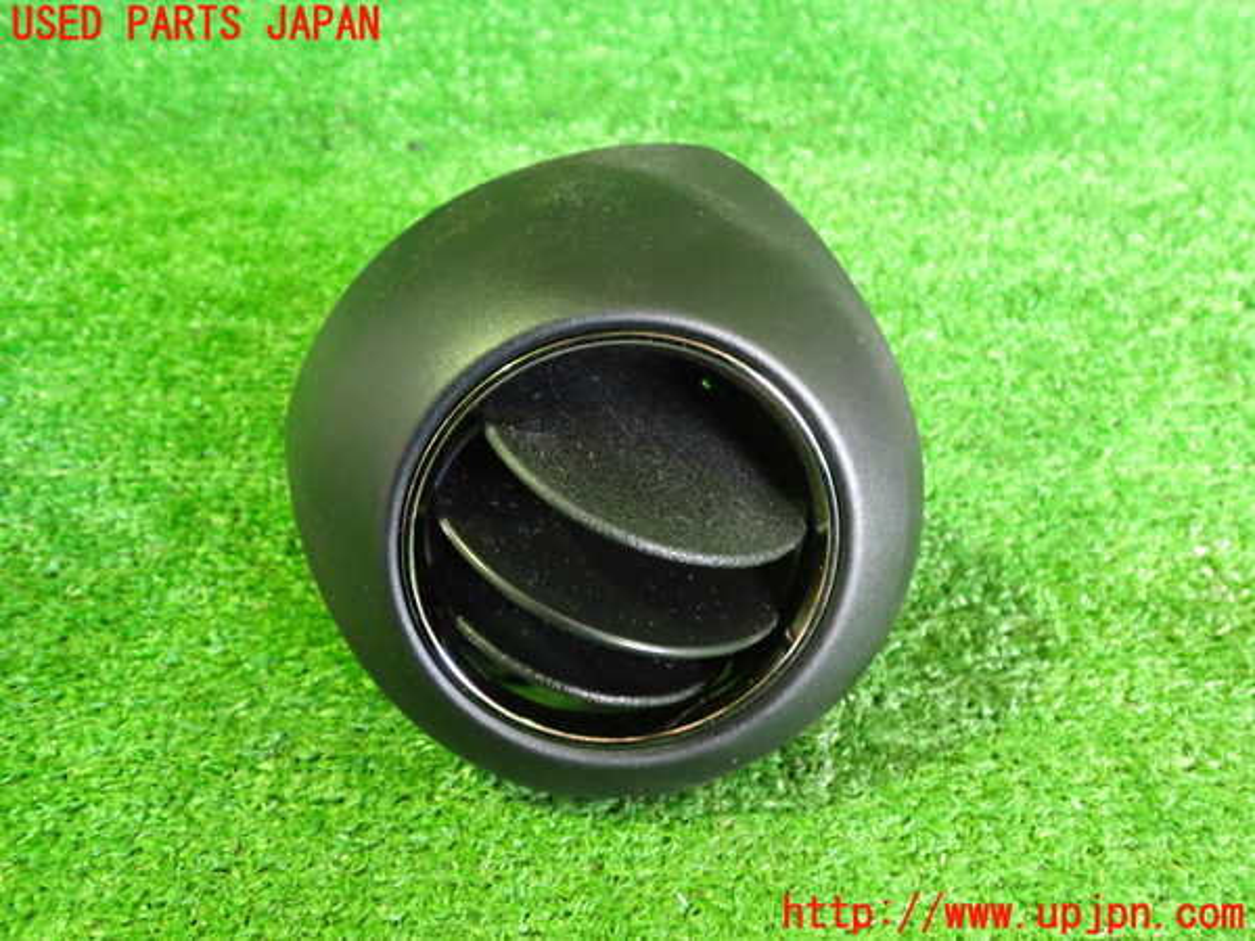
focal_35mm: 30
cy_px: 470
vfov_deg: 46.8
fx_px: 1088
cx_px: 628
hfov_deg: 60.0
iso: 1000
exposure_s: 1/30
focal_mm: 5.4
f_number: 2.3
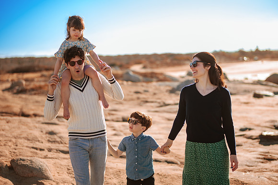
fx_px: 448
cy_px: 92
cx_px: 139
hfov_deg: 34.5
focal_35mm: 58
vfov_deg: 23.4
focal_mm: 58
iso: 50
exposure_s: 1/2500
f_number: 1.8
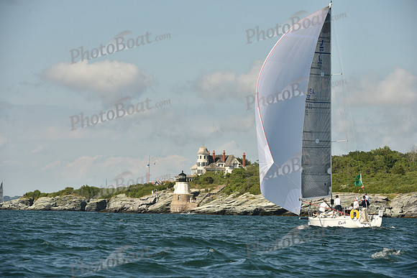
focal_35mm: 200
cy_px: 139
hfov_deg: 10.3
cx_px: 208
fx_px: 2317
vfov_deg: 6.9
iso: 250
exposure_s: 1/1000
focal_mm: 200
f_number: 7.1
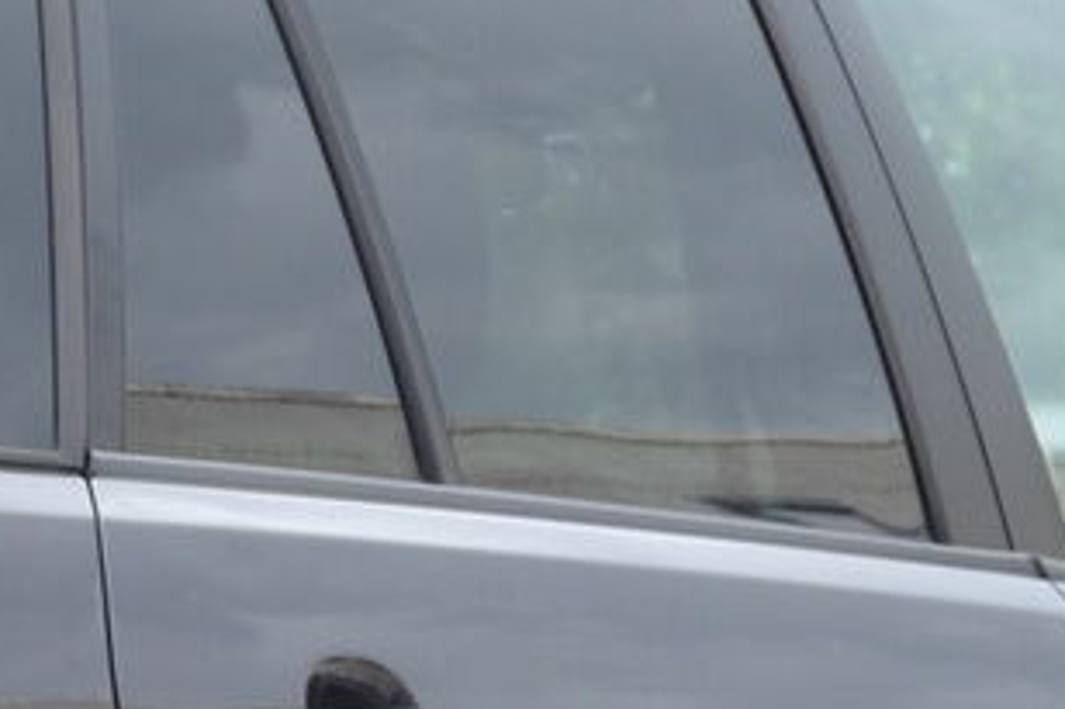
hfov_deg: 8.3
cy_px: 1159
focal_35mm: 243
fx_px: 7185
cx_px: -467
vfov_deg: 5.6
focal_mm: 26
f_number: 6.3
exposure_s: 1/160
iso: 100
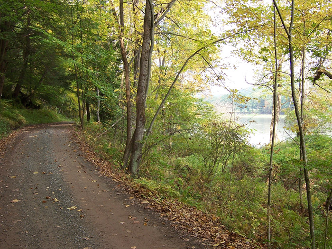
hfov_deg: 46.8
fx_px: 384
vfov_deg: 36.0
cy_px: 124
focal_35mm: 40
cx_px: 166
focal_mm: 6.7
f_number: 4
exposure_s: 1/45
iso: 80
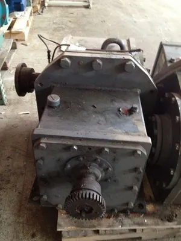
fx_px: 244
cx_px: 90
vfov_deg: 52.6
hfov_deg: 40.7
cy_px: 120
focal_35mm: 35
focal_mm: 4.28
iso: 400
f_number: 2.4
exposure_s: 1/15
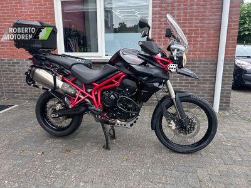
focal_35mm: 26
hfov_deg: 67.3
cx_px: 126
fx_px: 189
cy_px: 94
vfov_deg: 53.1
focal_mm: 5.7
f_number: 1.5
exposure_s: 1/121
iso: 40
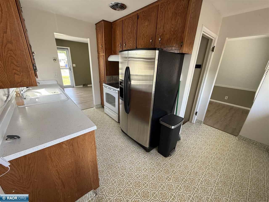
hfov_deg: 102.1
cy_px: 101
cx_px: 134
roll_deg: -2.0
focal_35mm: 14
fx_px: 109
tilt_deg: -19.1
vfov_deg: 85.7
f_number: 2.2
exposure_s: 1/99
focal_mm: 2.22
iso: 125
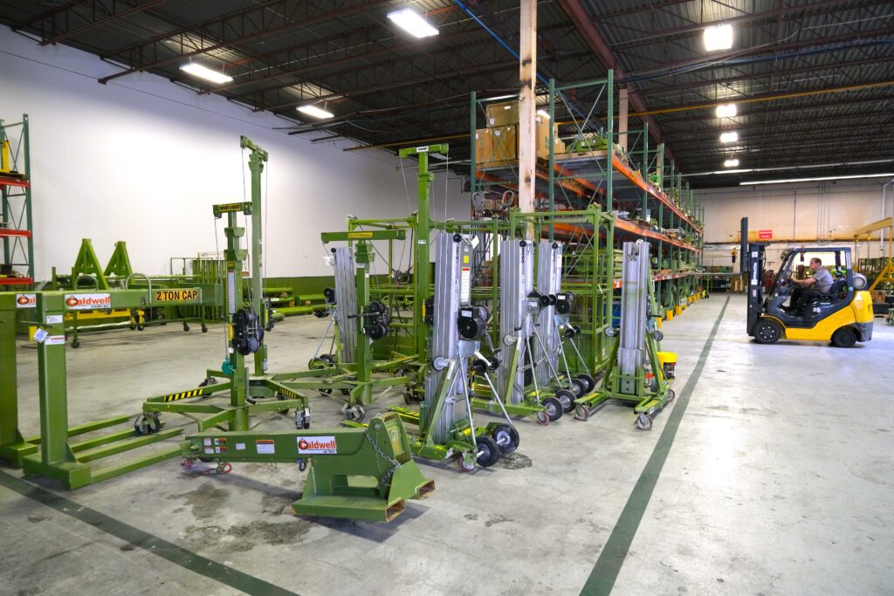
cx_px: 447
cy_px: 298
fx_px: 571
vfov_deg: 55.1
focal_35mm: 23
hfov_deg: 76.1
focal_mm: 15
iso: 1250
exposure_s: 1/100
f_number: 3.5
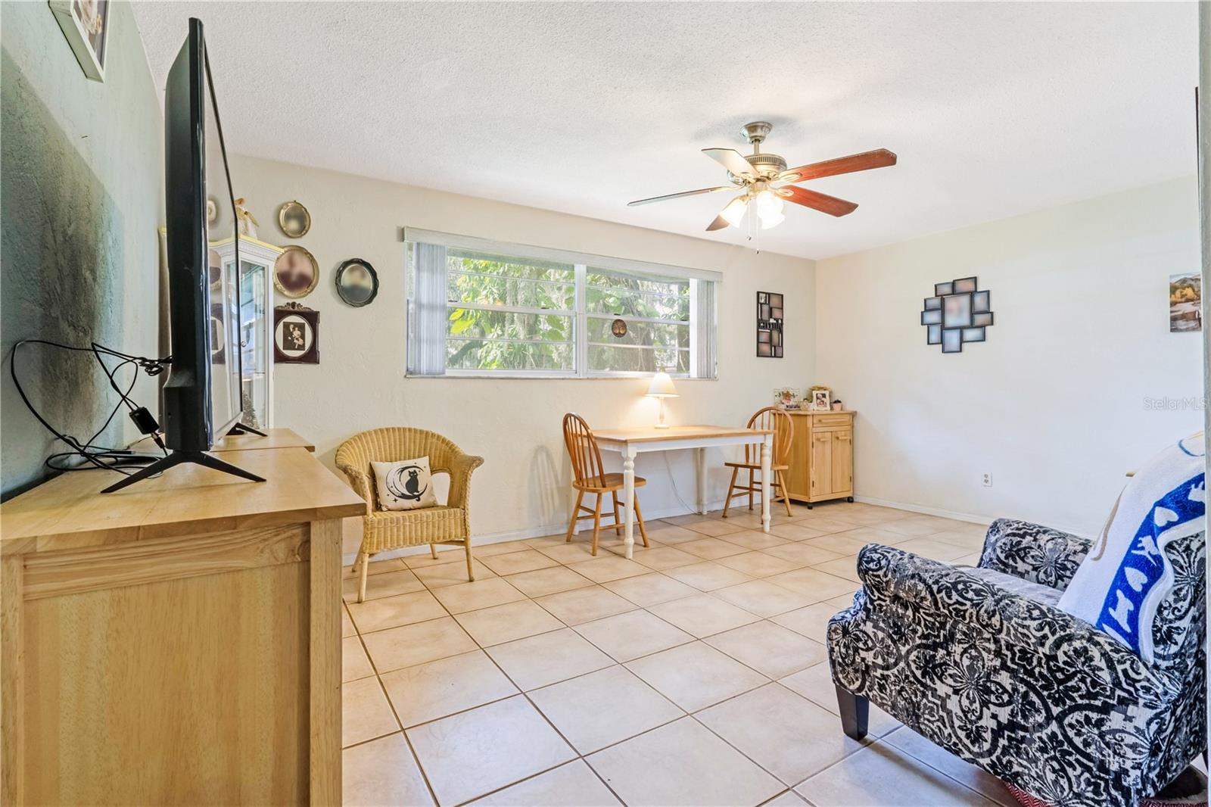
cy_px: 404
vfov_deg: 72.0
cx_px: 606
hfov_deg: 95.0
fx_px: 555
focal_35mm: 16
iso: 250
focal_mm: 11
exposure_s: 1/125
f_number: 9
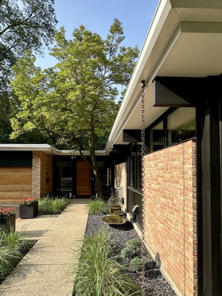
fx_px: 163
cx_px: 102
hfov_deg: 68.5
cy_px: 156
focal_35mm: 19
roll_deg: -1.4
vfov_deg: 84.6
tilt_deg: +7.5
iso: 40
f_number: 2.2
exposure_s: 1/818
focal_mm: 2.22
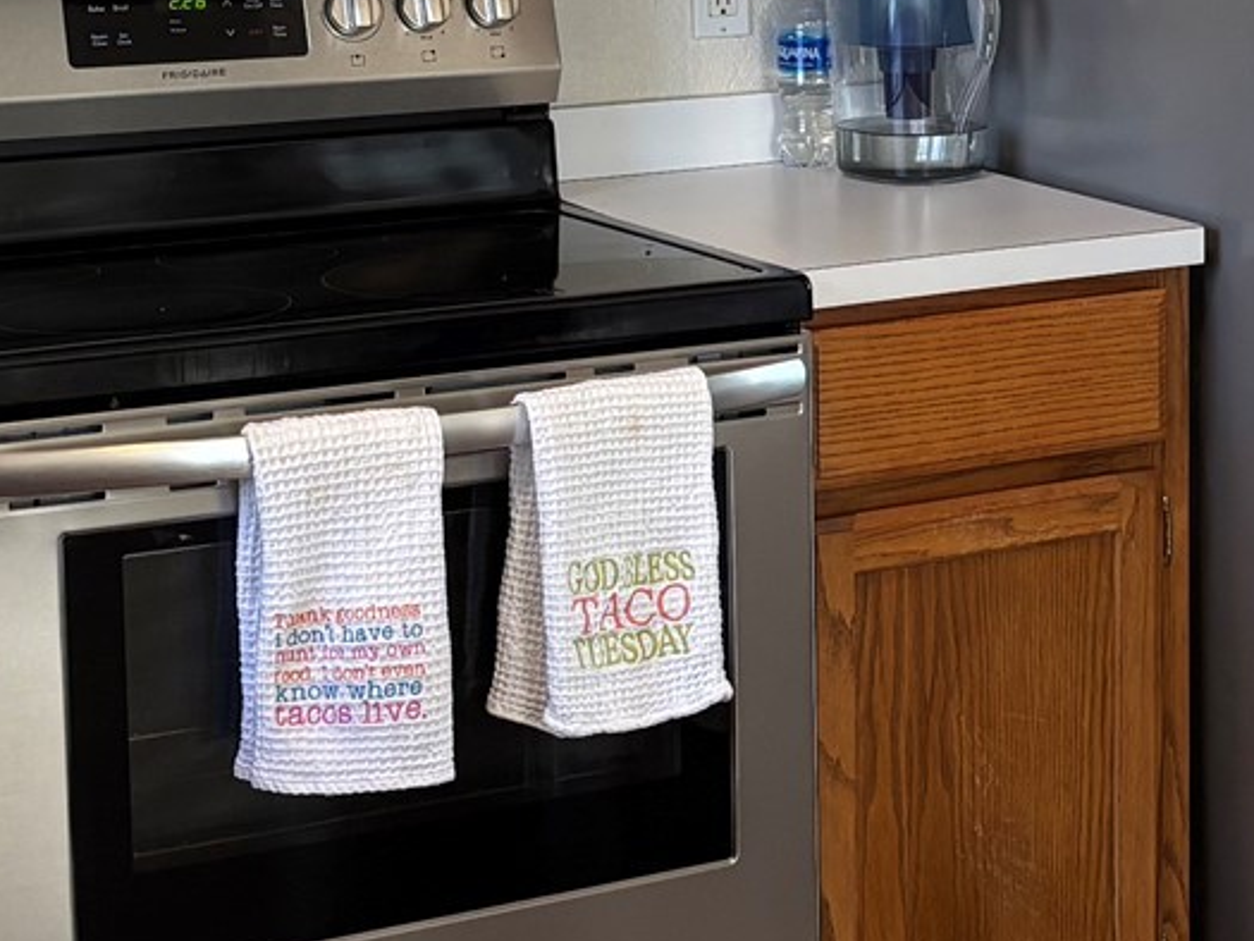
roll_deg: +0.1
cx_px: 1013
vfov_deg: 15.4
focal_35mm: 95
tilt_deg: -7.7
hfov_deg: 20.4
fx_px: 3442
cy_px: 76
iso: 160
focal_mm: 5.96
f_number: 1.6
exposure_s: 1/60
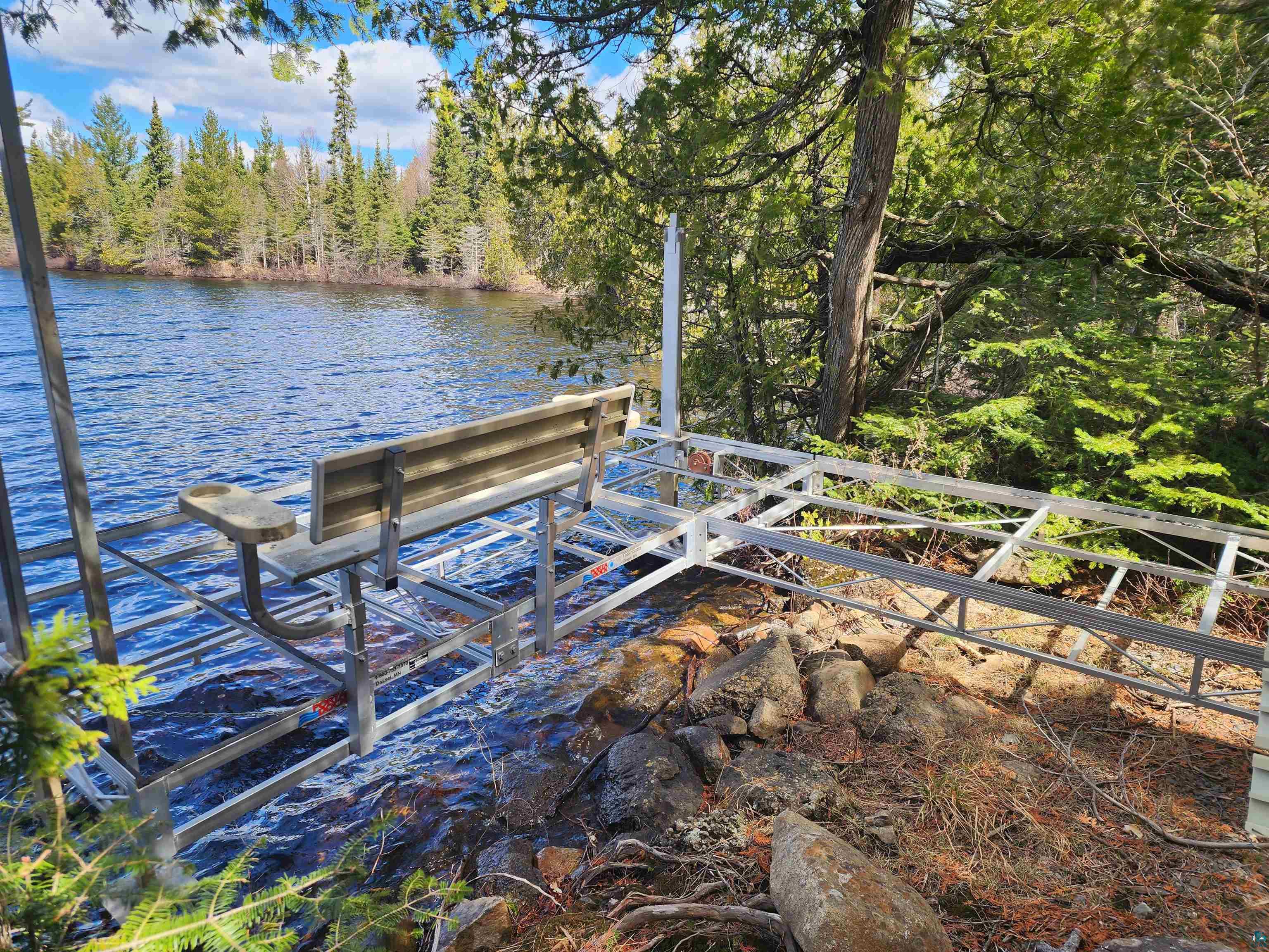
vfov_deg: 58.9
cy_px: 476
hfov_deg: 73.9
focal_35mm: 23
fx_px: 843
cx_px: 634
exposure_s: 1/296
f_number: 1.8
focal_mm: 6.4
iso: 12
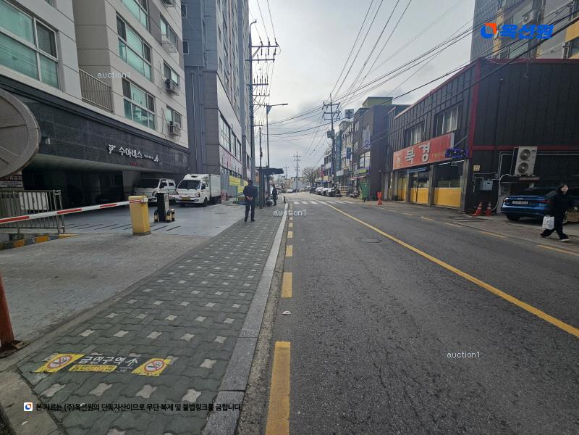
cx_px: 290
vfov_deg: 89.9
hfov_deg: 106.2
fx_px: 217
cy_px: 218
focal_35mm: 13
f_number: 2.2
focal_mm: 2.2
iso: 50
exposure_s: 1/2010
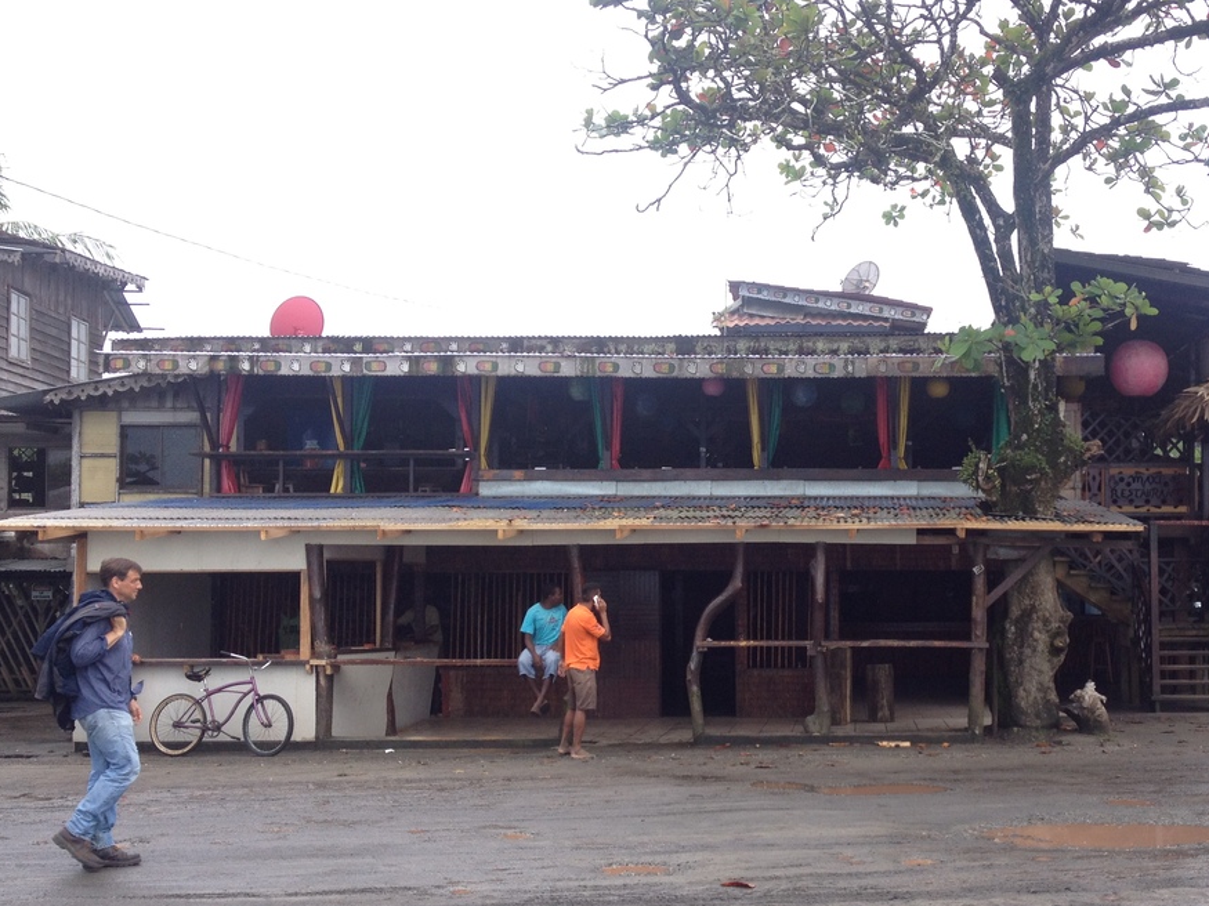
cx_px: 790
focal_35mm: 48
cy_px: 532
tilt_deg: -1.8
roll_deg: +0.2
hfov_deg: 39.3
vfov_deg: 30.2
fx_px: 1676
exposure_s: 1/317
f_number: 2.4
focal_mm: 4.28
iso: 50
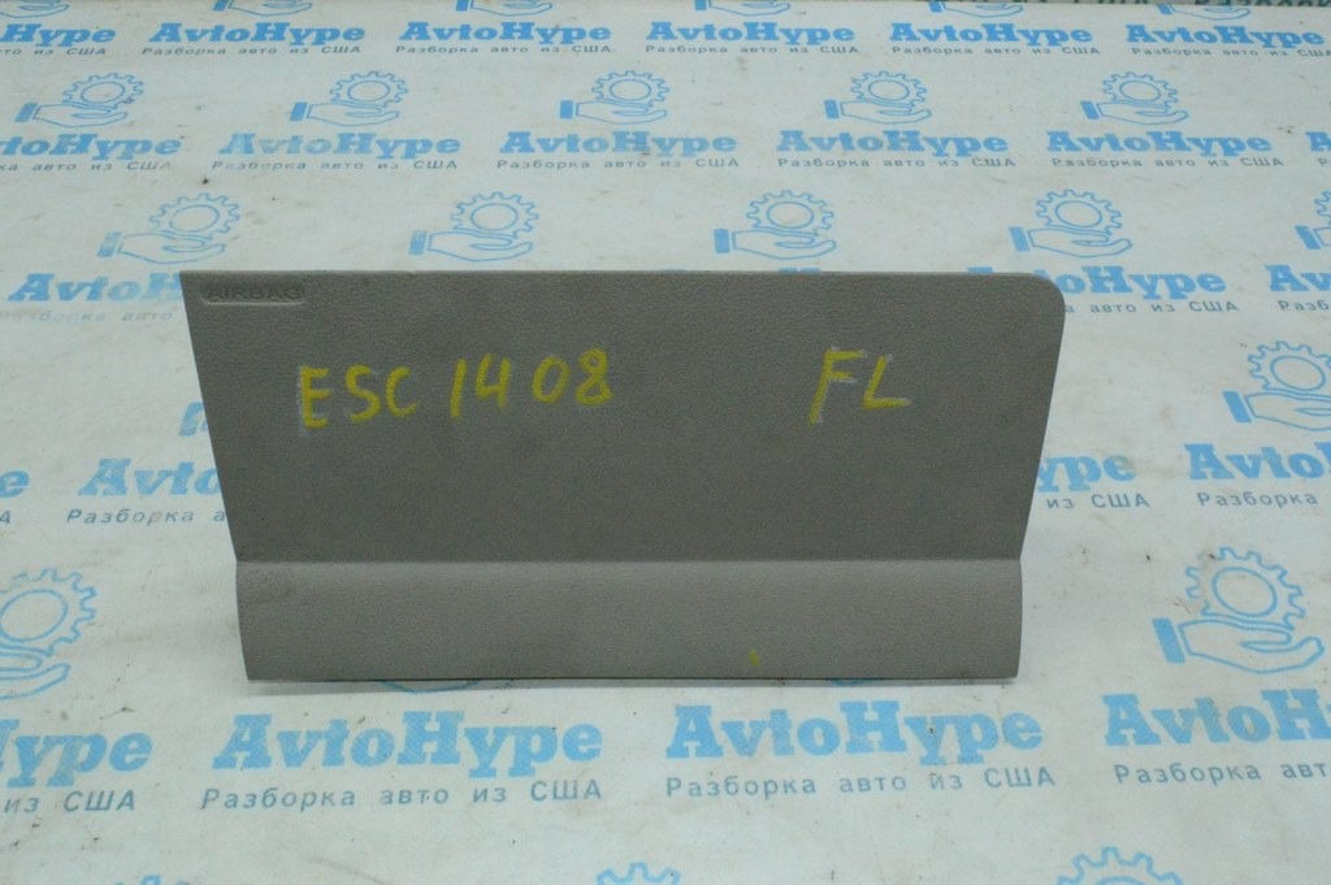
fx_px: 1330
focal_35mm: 36
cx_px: 666
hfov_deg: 53.2
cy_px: 442
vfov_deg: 36.8
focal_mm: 24
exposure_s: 1/60
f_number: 25
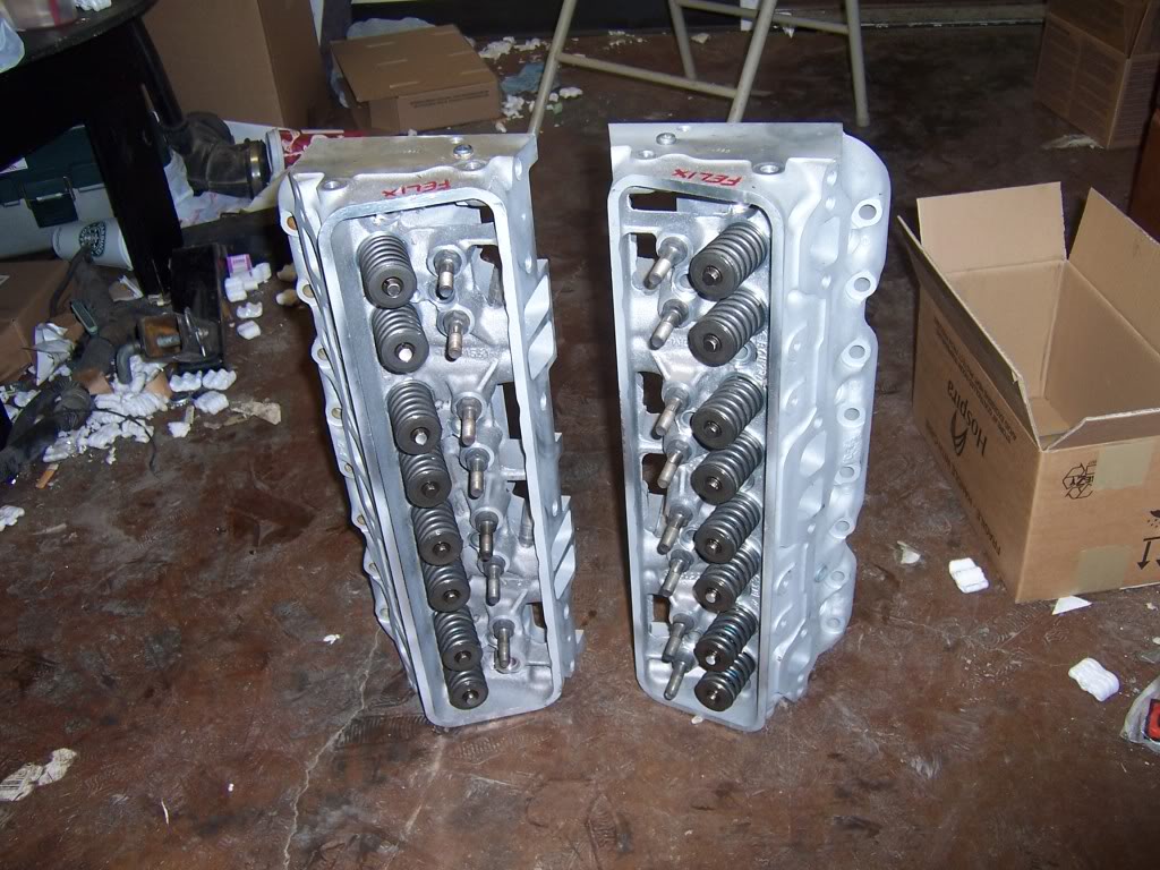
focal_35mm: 33
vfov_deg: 42.9
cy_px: 435
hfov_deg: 55.4
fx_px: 1106
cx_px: 580
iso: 80
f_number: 2.8
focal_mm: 5.5
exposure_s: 1/60
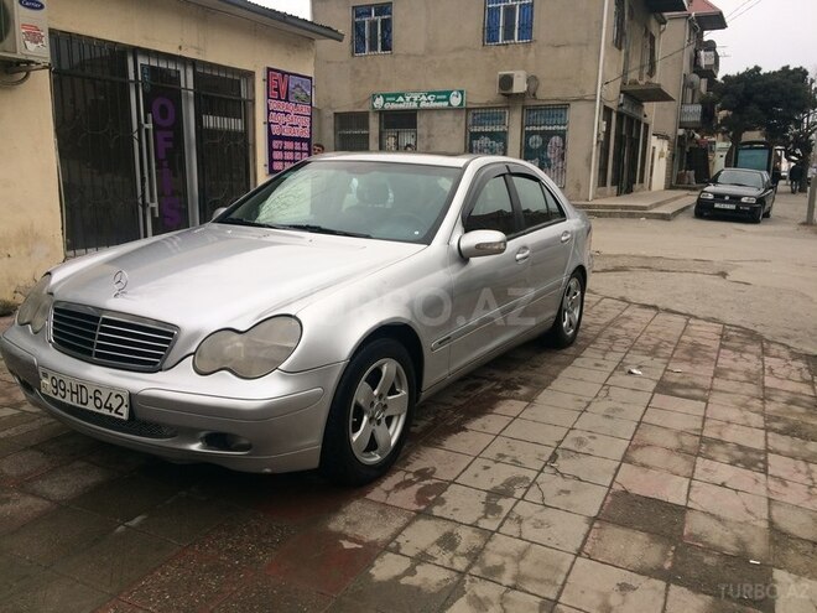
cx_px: 408
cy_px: 306
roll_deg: -0.3
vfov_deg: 48.2
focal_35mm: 29
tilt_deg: -11.5
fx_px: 684
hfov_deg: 61.7
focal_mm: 4.15
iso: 32
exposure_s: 1/238
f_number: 2.2
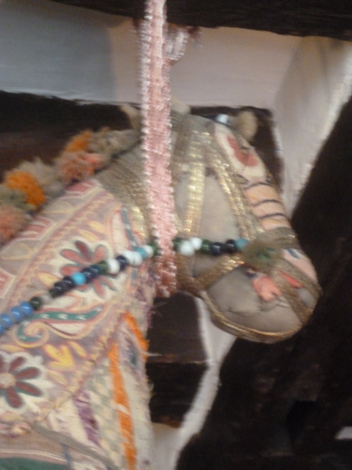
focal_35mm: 78
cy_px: 235
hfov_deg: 18.9
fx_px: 1058
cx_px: 176
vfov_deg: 25.0
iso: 1000
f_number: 5.4
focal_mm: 13.9
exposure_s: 1/13
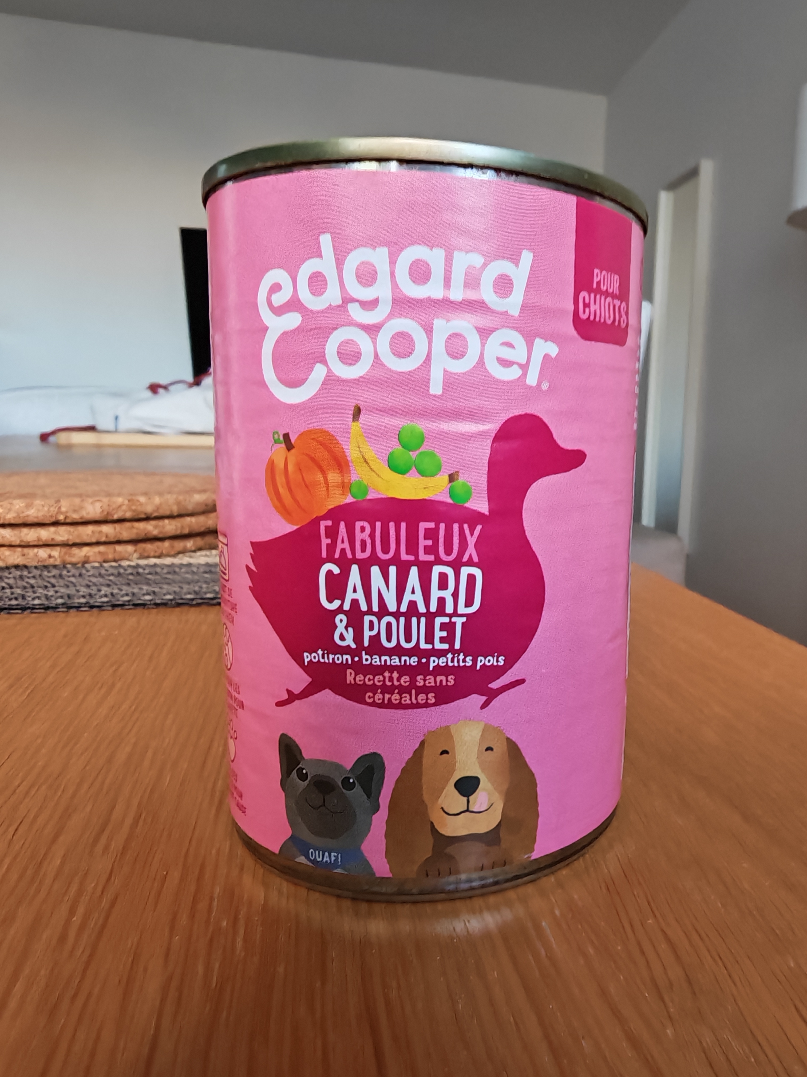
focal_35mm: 24
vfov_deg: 71.6
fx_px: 746
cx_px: 404
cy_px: 538
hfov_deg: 56.8
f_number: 2
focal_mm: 1.82
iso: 400
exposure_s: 1/25
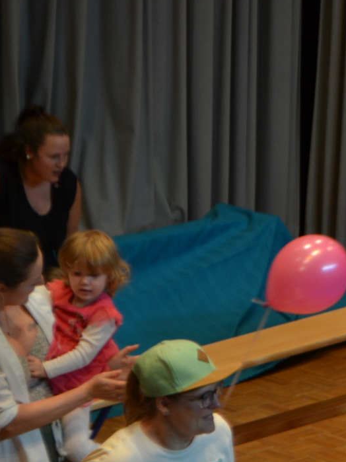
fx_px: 3098
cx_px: 675
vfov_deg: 8.5
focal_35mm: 232
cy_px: 433
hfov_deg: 6.2
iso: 400
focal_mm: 55
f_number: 5.6
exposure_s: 1/100
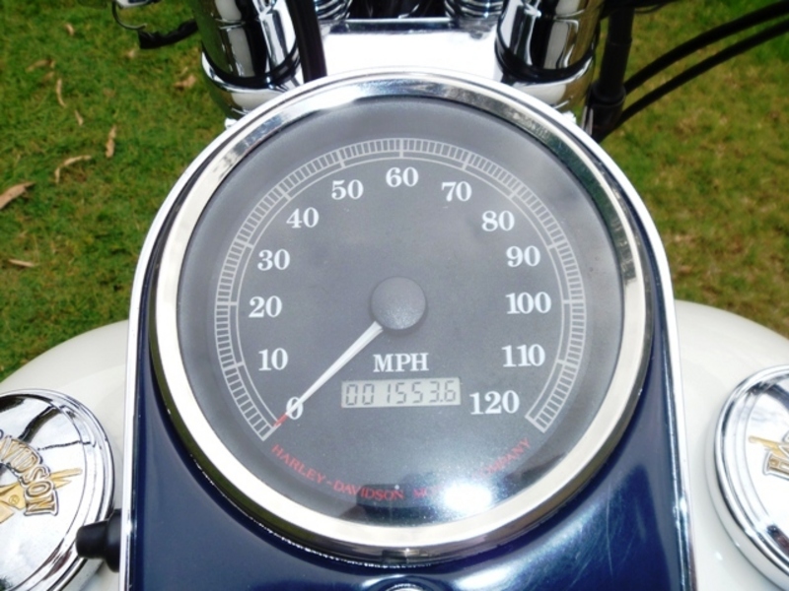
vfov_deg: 40.7
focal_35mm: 35
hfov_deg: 52.6
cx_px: 394
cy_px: 296
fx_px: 798
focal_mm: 6.3
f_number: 4.5
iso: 100
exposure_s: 1/400
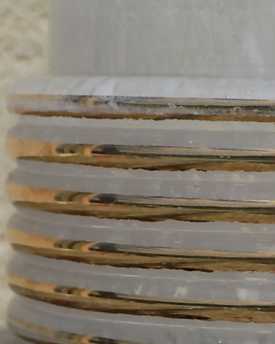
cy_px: 320
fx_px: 1607
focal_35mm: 158
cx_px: 354
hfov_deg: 9.6
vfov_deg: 12.1
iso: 80
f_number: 12.5
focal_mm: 9.3
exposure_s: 1/250
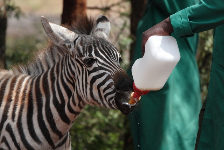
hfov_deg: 3.8
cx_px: 112
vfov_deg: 2.5
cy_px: 75
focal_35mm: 541
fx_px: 3367
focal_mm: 198.21
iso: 1600
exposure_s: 1/5000
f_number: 4
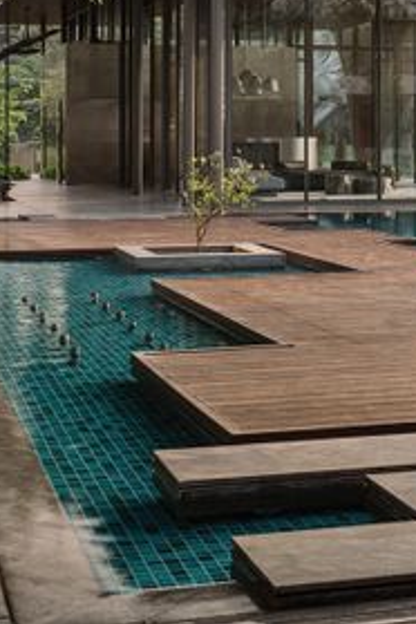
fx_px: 1335
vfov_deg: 25.9
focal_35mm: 77
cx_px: 303
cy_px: 145
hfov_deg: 17.6
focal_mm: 50
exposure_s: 1/6
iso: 64
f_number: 10
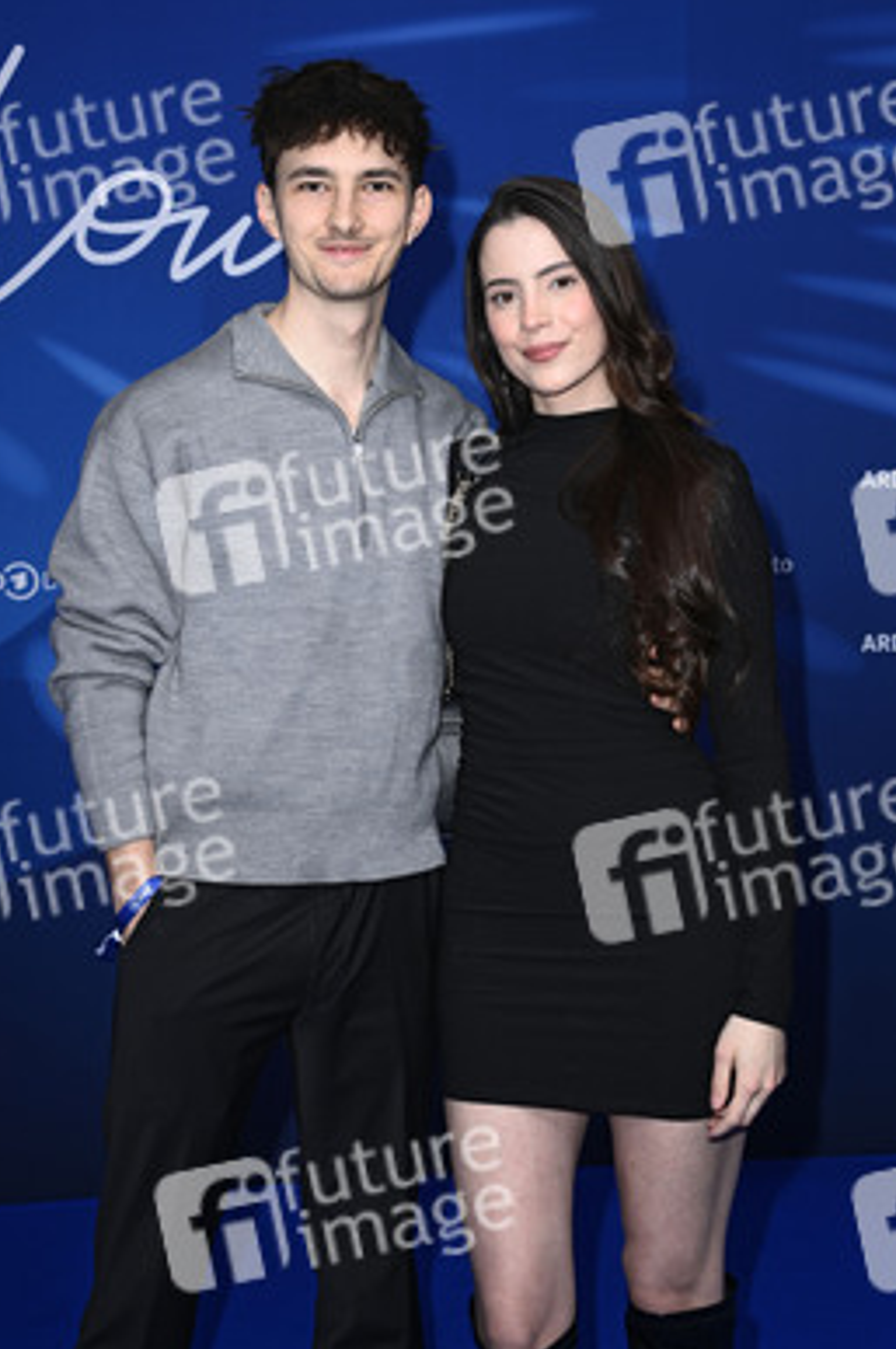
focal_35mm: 60
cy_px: 687
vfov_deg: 33.4
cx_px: 436
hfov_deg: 22.6
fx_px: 2246
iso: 640
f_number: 6.3
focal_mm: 58
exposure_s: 1/250
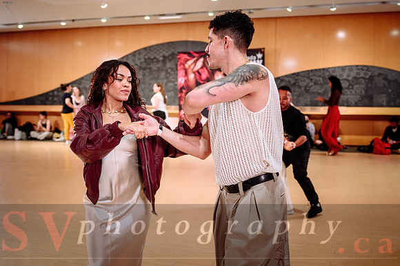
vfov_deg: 31.5
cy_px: 133
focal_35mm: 42
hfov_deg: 46.0
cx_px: 200
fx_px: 472
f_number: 2
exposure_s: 1/320
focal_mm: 28
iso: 1250
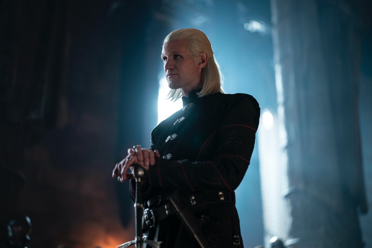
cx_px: 183
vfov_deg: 26.5
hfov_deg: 38.9
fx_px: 527
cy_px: 123
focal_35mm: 51
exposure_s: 1/160
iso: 800
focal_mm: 50
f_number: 1.2
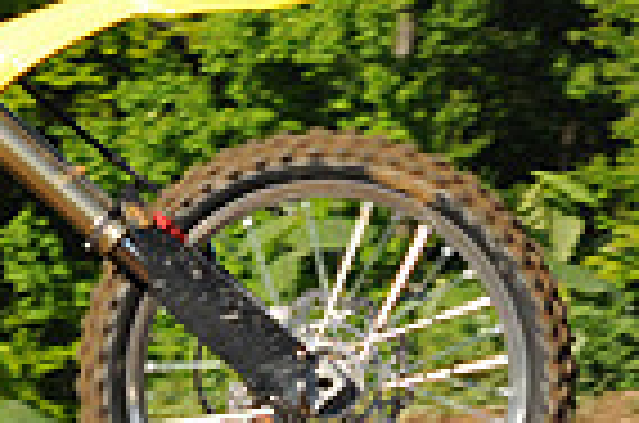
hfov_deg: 5.4
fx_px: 6712
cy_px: 191
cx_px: -202
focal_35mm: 379
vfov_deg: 3.6
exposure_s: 1/1000
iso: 400
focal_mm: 62
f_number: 7.1
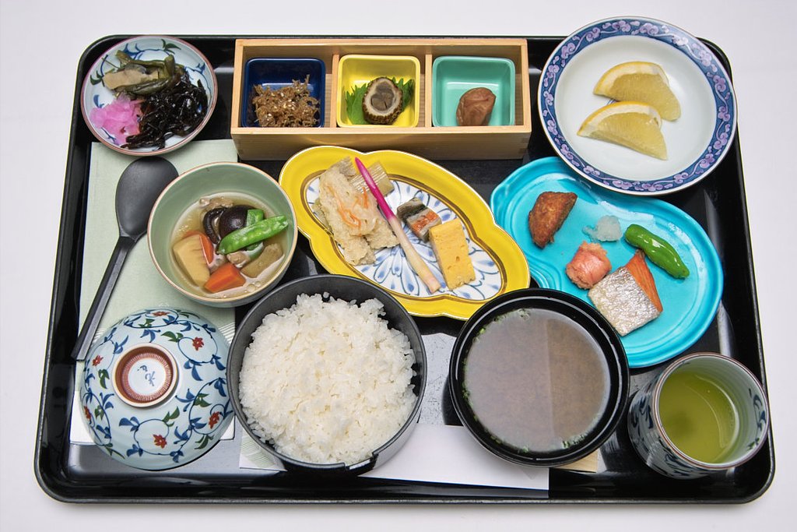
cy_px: 266
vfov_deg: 30.5
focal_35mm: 44
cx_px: 398
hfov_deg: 44.5
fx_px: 974
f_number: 7.1
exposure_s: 1/125
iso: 100
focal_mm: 26
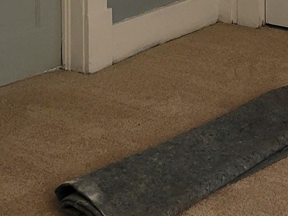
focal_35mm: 134
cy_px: -165
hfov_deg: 13.9
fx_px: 1115
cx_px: 422
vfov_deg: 10.4
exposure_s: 1/120
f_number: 1.8
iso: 125
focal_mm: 5.4
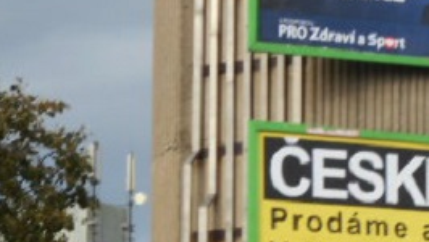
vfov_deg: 3.8
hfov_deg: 6.6
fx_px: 3688
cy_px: 277
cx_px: 474
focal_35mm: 324
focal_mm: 20.1
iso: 80
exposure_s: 1/125
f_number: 6
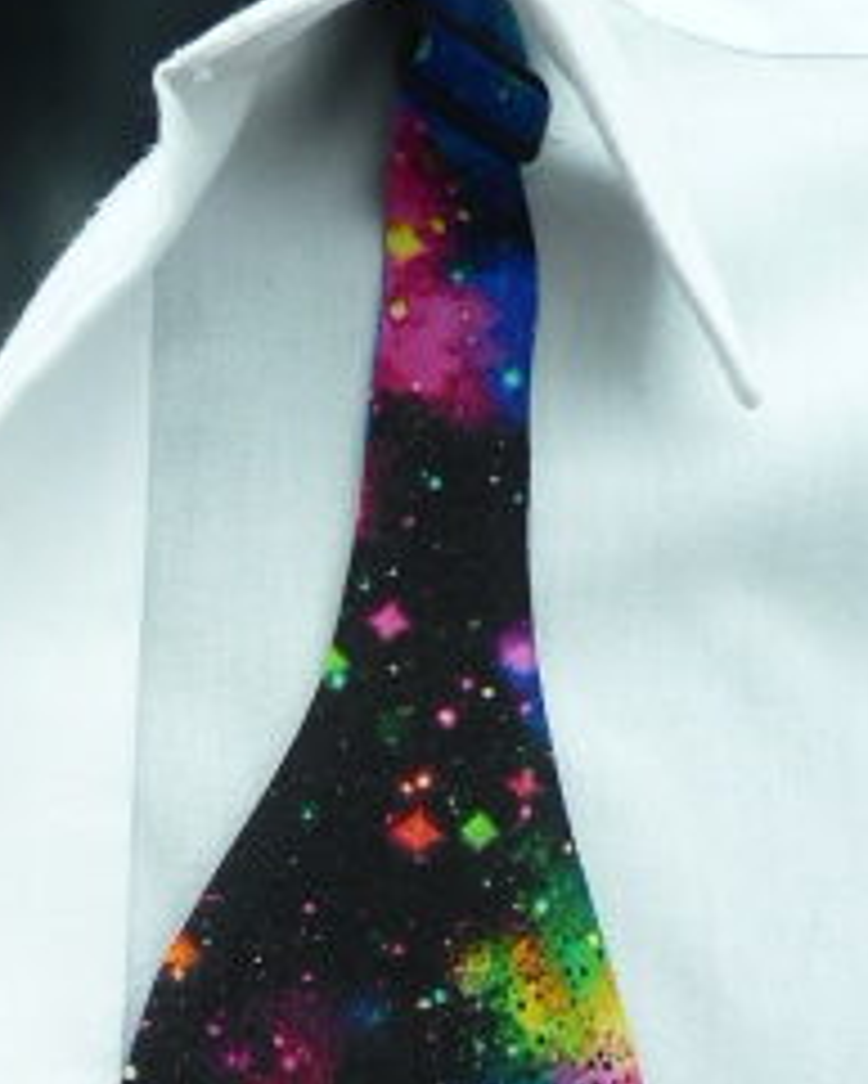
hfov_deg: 20.9
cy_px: 1053
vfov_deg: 25.9
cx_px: -58
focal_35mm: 70
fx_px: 2246
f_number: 2.8
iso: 80
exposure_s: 1/100
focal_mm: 4.8
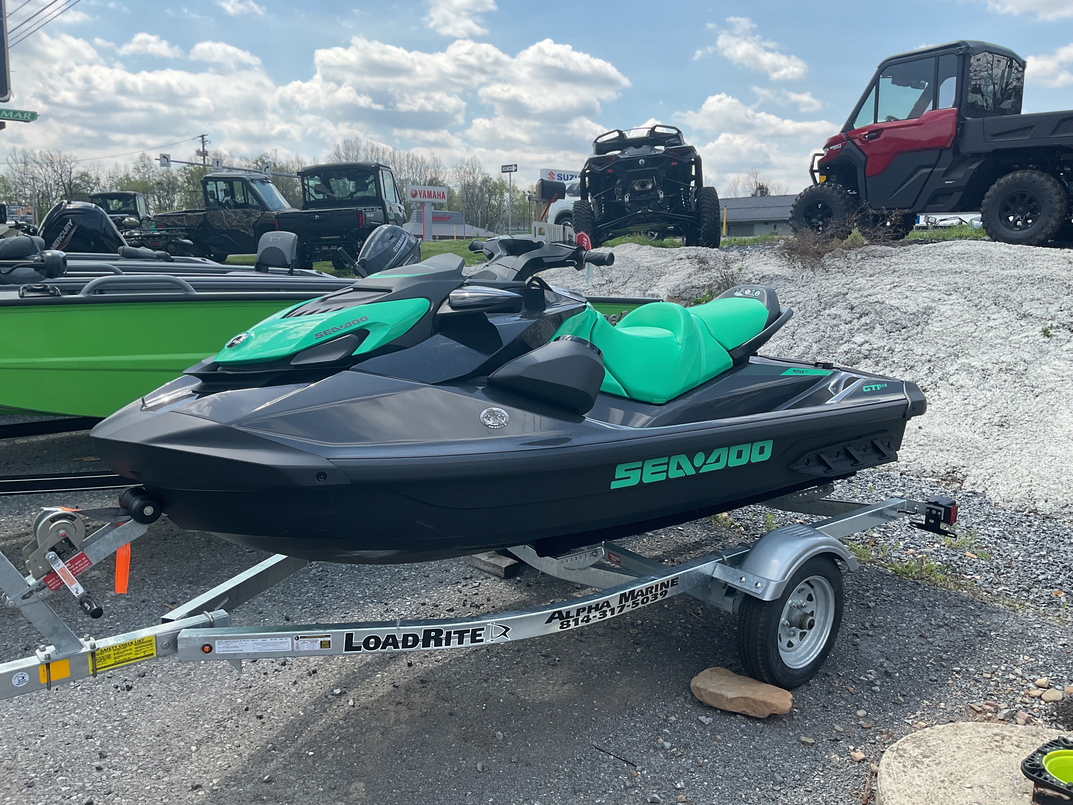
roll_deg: -0.3
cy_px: 402
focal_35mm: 29
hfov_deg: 61.7
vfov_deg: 48.2
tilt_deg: -10.4
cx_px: 536
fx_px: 899
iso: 16
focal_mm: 3
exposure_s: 1/1121
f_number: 1.8
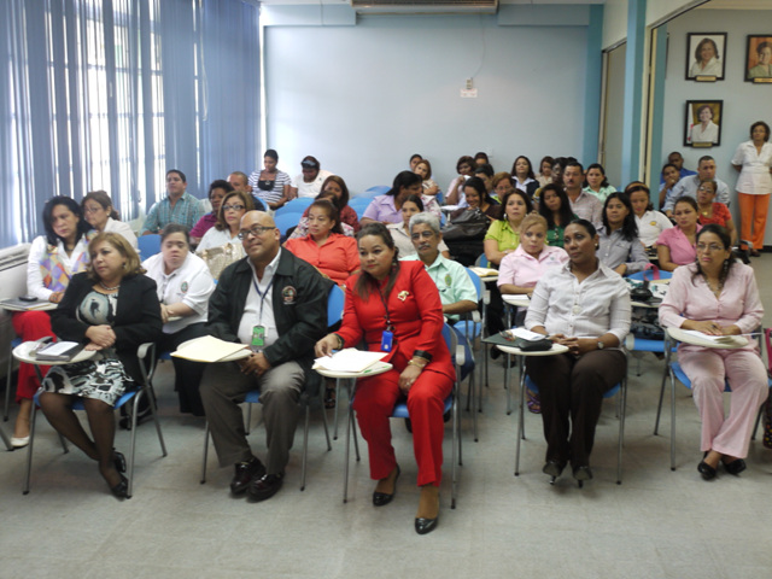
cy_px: 290
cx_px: 386
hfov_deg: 46.8
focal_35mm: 40
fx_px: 892
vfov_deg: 36.0
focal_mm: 20
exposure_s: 1/13
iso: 400
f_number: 4.5
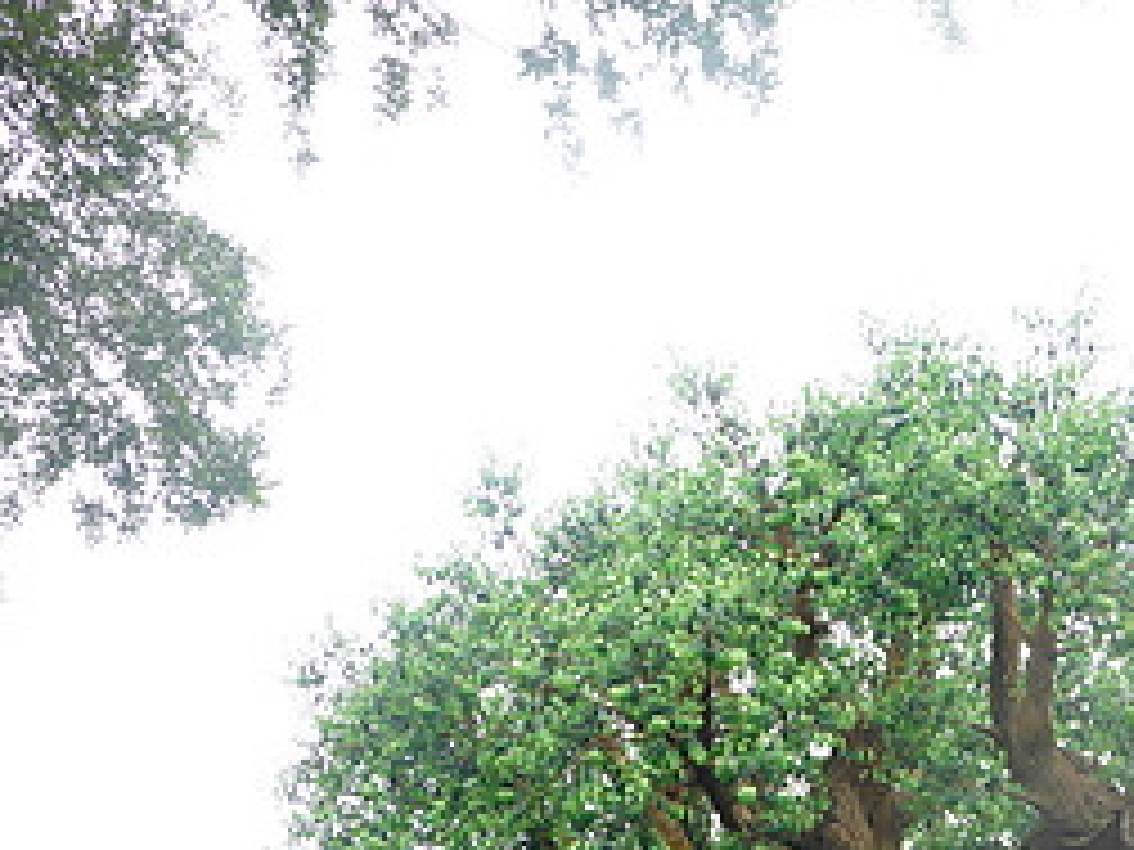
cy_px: 924
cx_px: 945
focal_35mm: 92
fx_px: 3014
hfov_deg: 21.0
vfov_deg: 15.6
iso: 100
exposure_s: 1/400
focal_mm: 6.9
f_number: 3.9
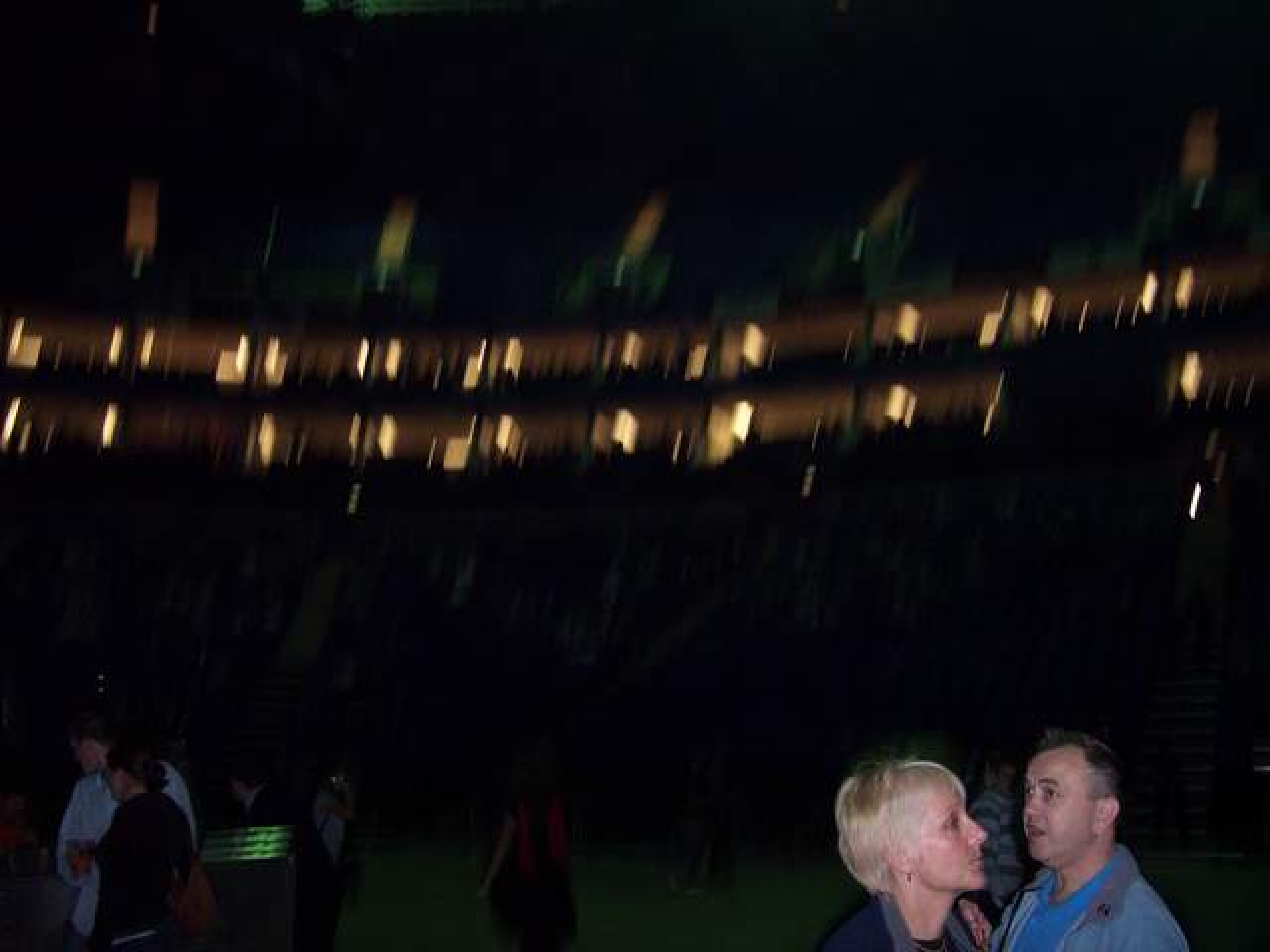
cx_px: 635
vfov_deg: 37.7
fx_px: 1394
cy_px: 476
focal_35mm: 38
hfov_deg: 49.0
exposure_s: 1/30
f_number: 2.8
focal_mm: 8
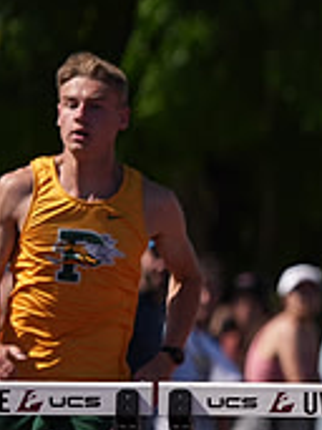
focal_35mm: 1490
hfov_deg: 1.0
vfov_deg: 1.3
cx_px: 727
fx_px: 18503
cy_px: 316
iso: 500
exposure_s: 1/2500
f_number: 6.3
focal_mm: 456
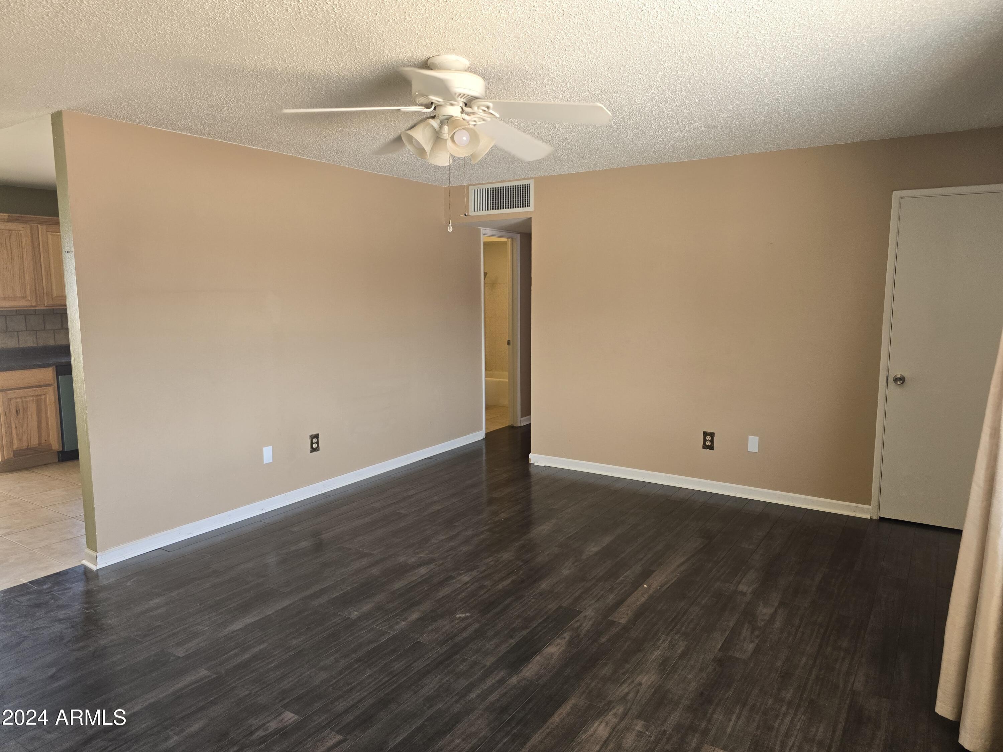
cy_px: 376
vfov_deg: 58.9
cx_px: 502
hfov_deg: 73.9
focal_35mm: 23
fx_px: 666
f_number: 1.7
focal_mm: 6.3
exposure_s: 1/180
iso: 200
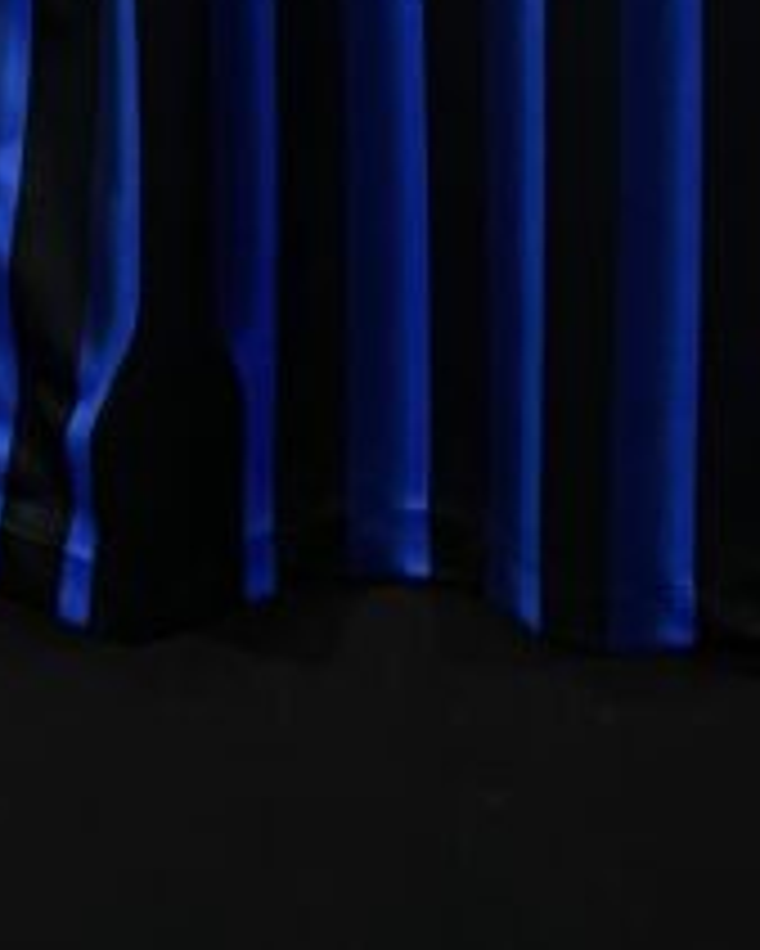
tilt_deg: -6.9
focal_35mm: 123
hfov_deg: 12.5
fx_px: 3456
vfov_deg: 13.9
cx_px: 657
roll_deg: +0.7
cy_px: -752
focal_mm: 4.25
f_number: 1.8
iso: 400
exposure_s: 1/60
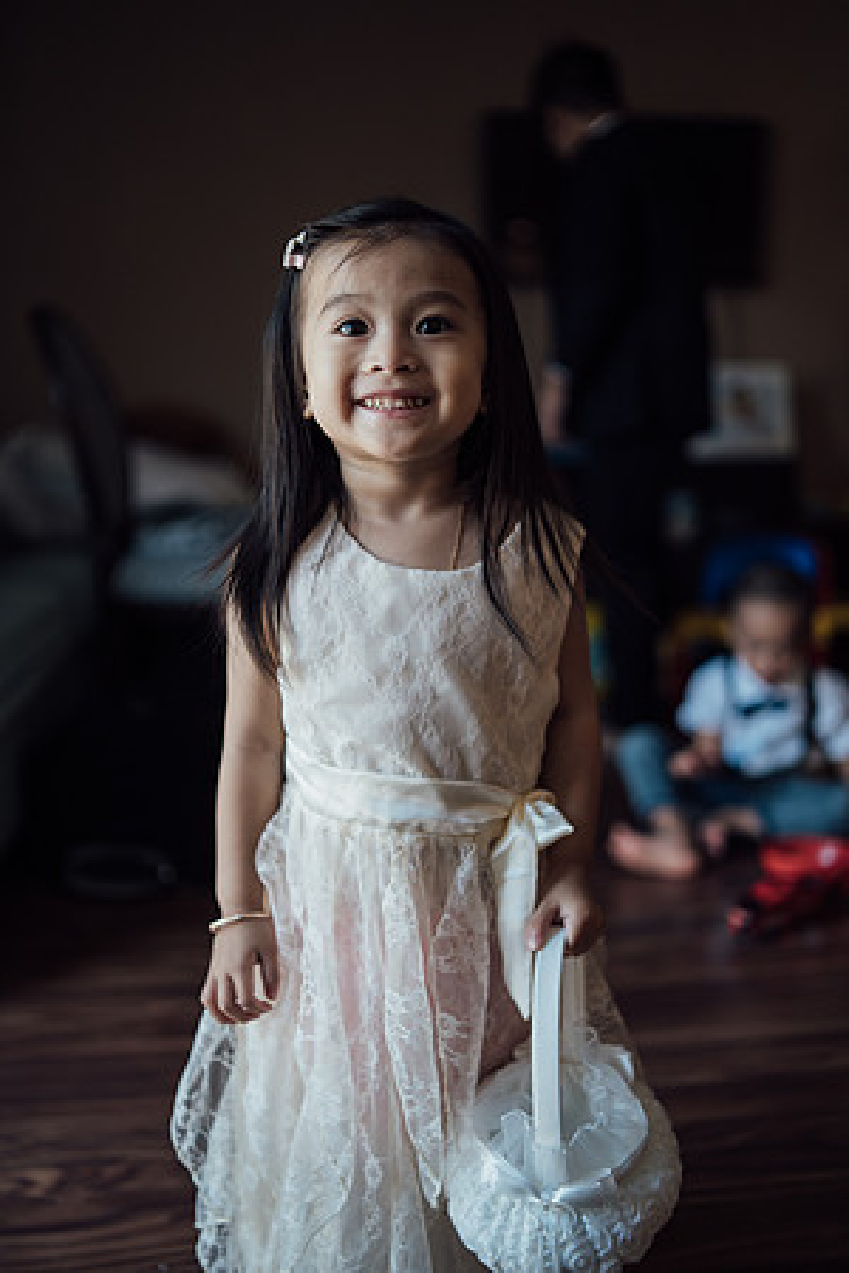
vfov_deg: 54.4
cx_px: 424
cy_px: 636
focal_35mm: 35
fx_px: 1238
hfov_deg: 37.9
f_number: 1.4
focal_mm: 35
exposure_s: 1/640
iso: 320
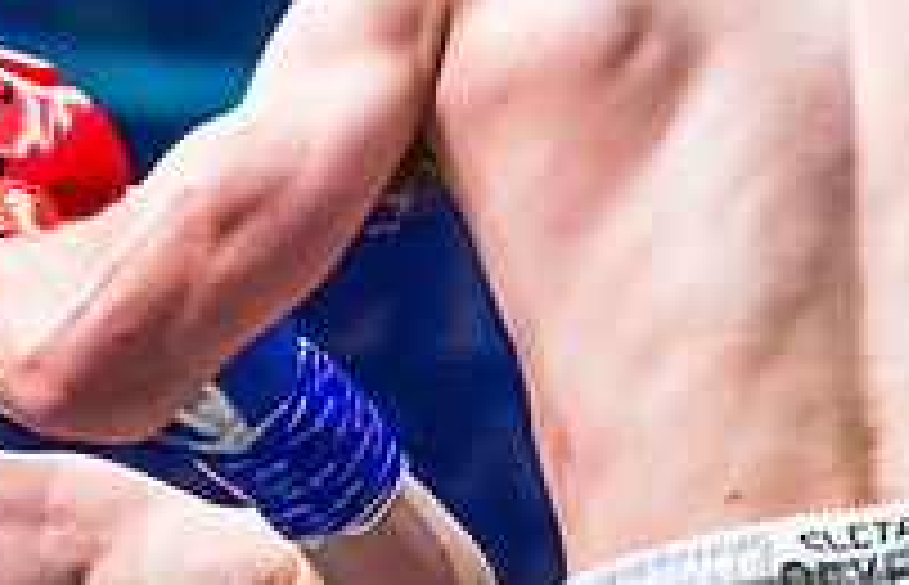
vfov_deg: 5.4
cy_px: 917
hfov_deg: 8.4
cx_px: 118
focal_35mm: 247
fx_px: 6171
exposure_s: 1/1000
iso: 4000
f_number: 4
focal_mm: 70
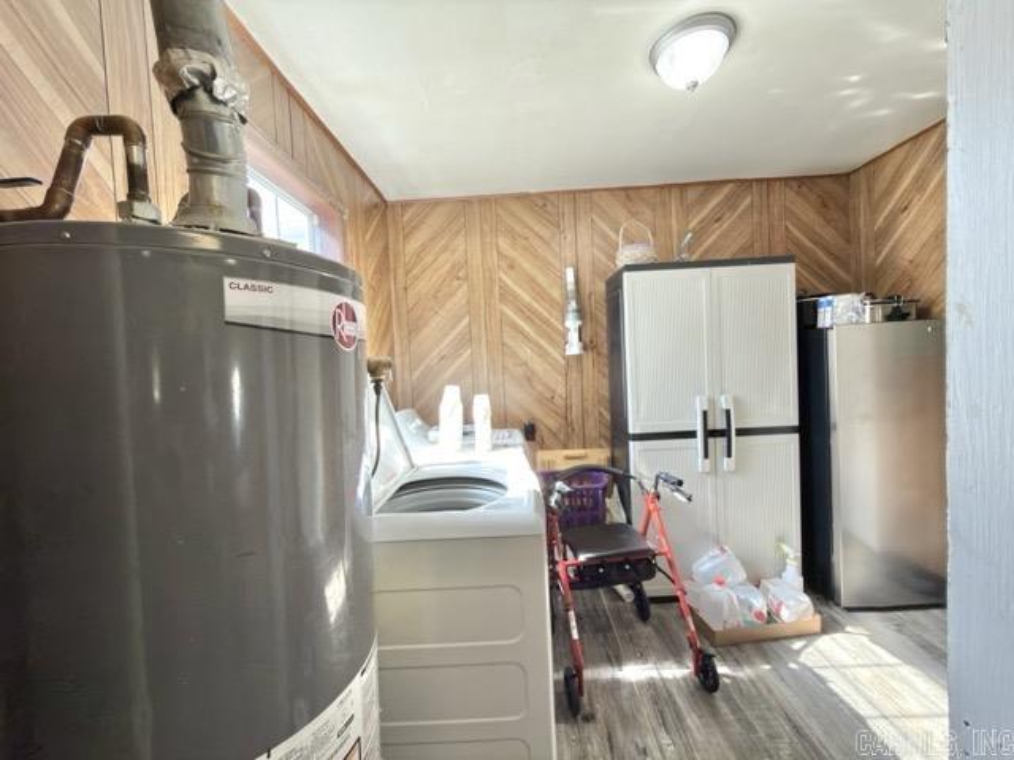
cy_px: 380
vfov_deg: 85.7
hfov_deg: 102.1
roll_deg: +2.7
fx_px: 410
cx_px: 507
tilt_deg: -1.7
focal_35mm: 14
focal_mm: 2.22
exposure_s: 1/57
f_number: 2.2
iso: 64
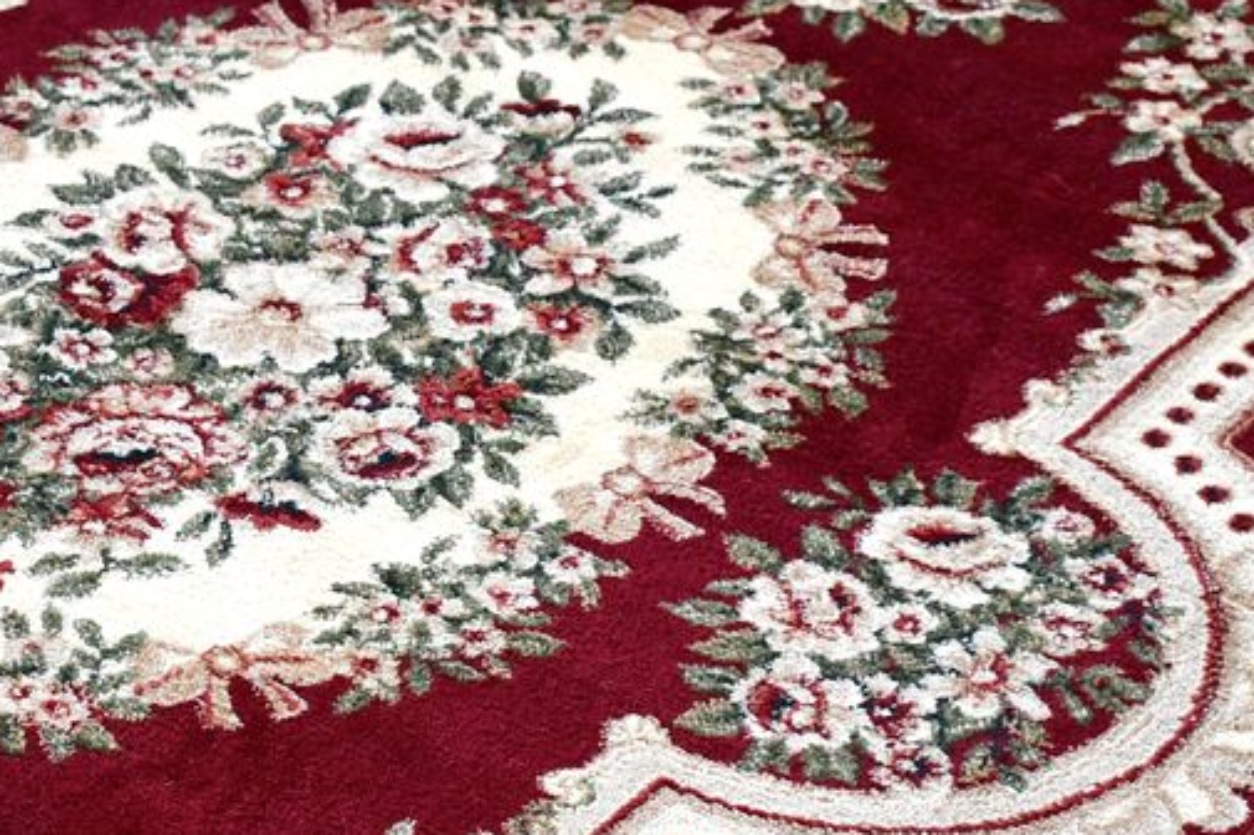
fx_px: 3725
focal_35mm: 107
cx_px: 256
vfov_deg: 12.8
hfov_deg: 18.9
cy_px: 591
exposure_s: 1/250
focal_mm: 24
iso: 800
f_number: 3.8
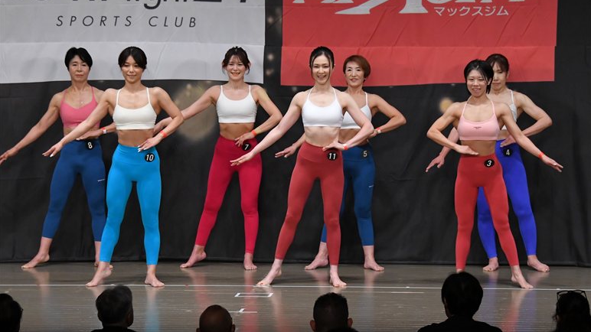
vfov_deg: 7.4
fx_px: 2585
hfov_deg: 13.0
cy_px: 176
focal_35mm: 165
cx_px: 296
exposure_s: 1/400
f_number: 5.6
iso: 3200
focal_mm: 105
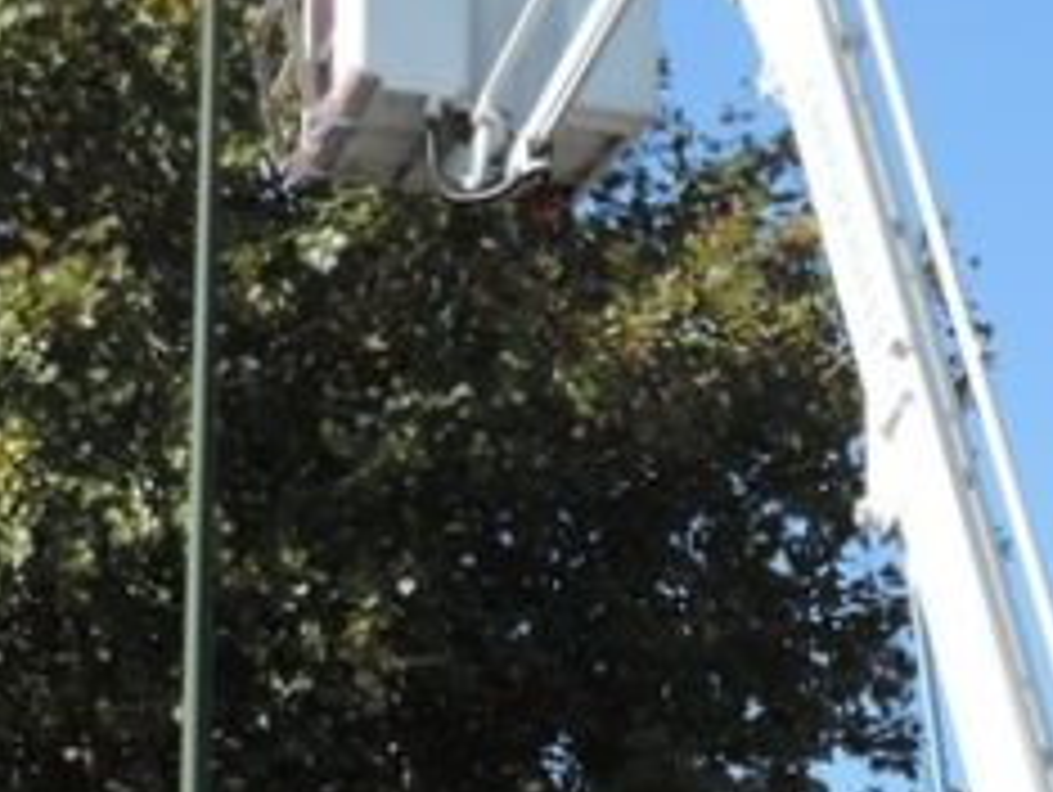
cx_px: 621
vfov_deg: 11.5
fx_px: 3867
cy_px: 938
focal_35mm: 127
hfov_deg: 15.5
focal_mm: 5.3
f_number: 3.1
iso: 80
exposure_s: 1/640
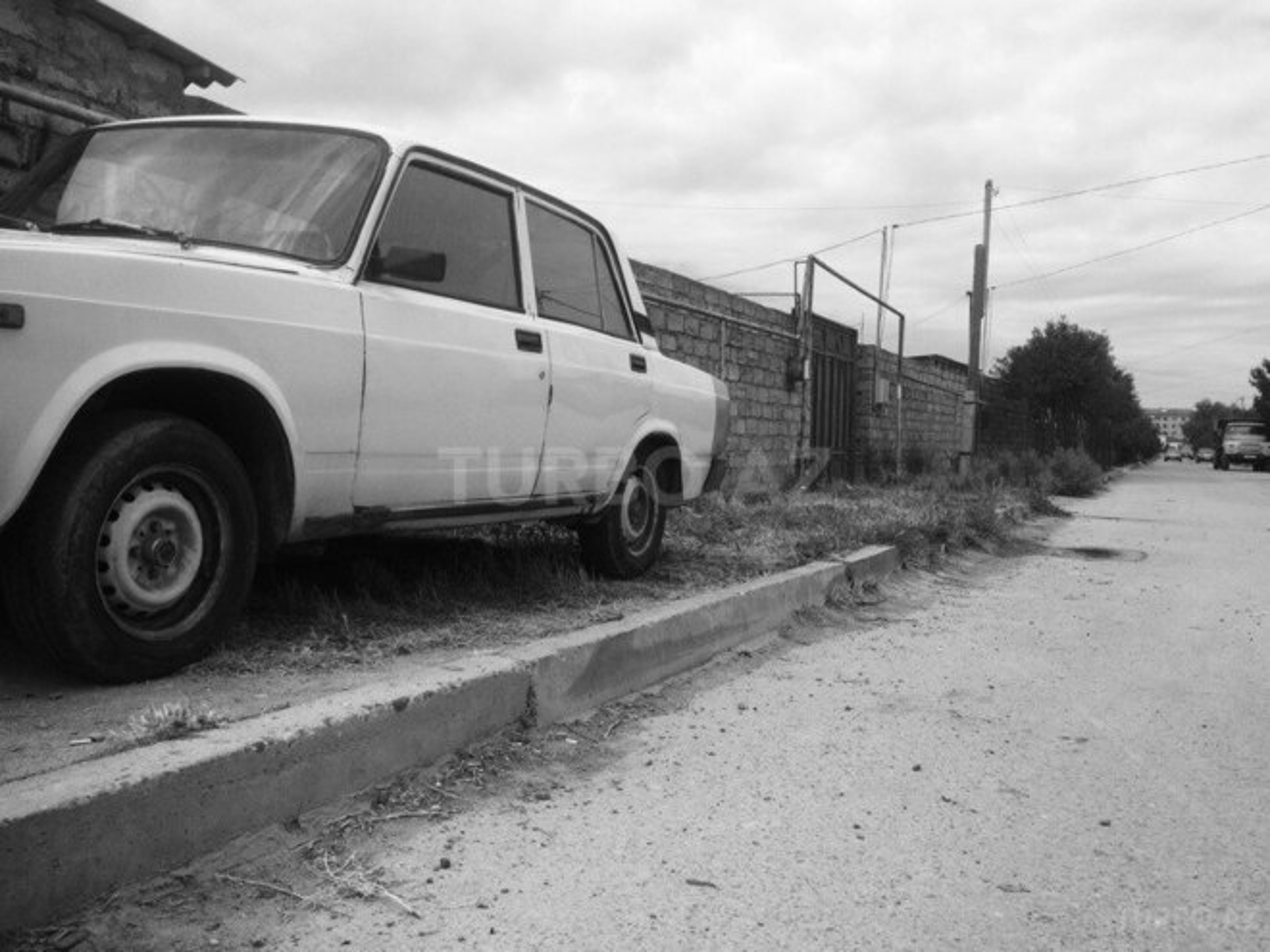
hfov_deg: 55.4
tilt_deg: -0.2
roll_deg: -0.8
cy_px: 476
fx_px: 1211
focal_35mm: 33
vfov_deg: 42.9
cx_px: 635
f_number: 2.4
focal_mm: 4.12
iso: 50
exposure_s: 1/2358
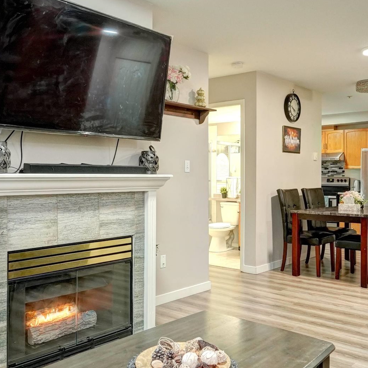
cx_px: 193
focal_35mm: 35
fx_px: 421
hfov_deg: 47.2
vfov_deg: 47.2
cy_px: 171
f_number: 4
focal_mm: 14
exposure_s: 1/30
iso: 800
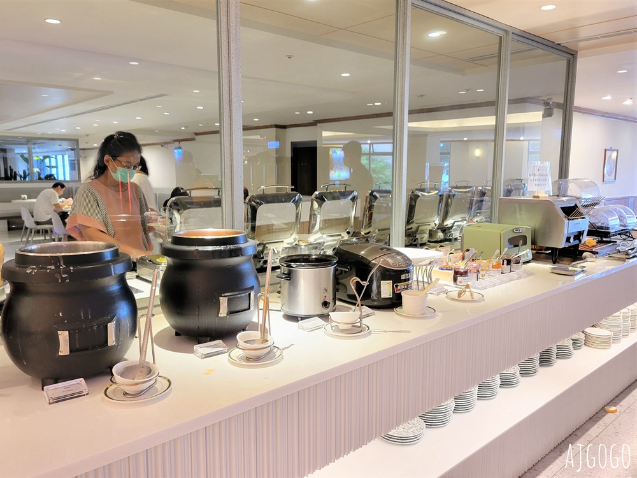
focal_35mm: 26
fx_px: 478
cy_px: 239
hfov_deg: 67.3
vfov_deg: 53.1
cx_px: 318
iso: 160
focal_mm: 5.4
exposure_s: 1/40
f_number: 1.8
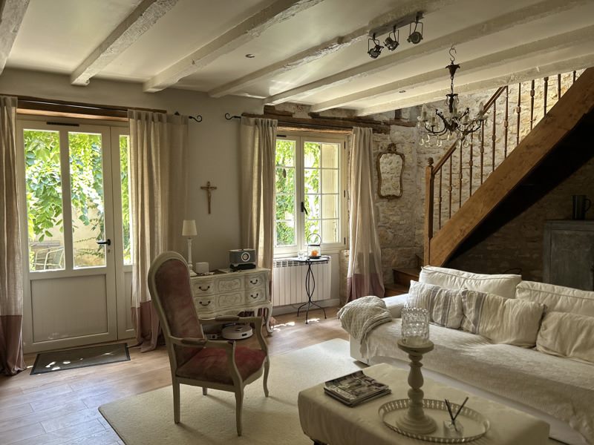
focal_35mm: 26
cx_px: 297
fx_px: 446
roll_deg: +0.8
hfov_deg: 67.3
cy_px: 222
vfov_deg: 53.1
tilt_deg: -3.5
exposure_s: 1/121
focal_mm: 5.7
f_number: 1.5
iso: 80
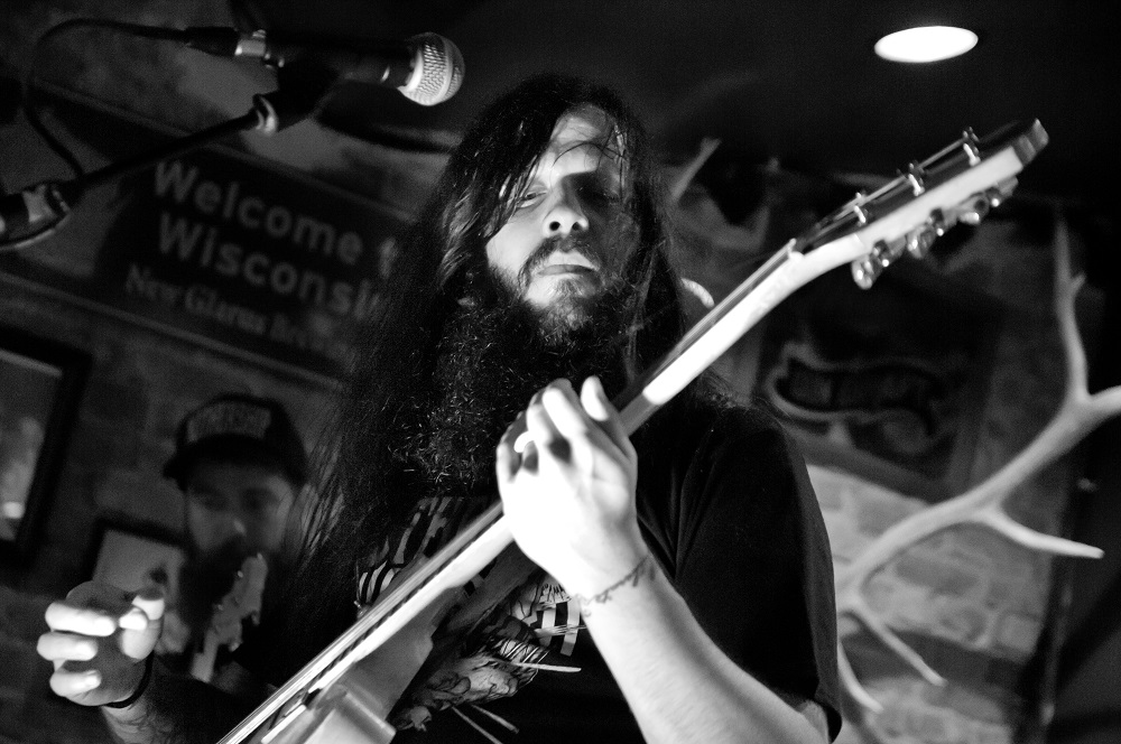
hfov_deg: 27.0
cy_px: 372
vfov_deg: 18.1
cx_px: 560
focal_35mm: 75
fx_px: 2332
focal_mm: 50
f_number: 2.8
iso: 6400
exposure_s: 1/125
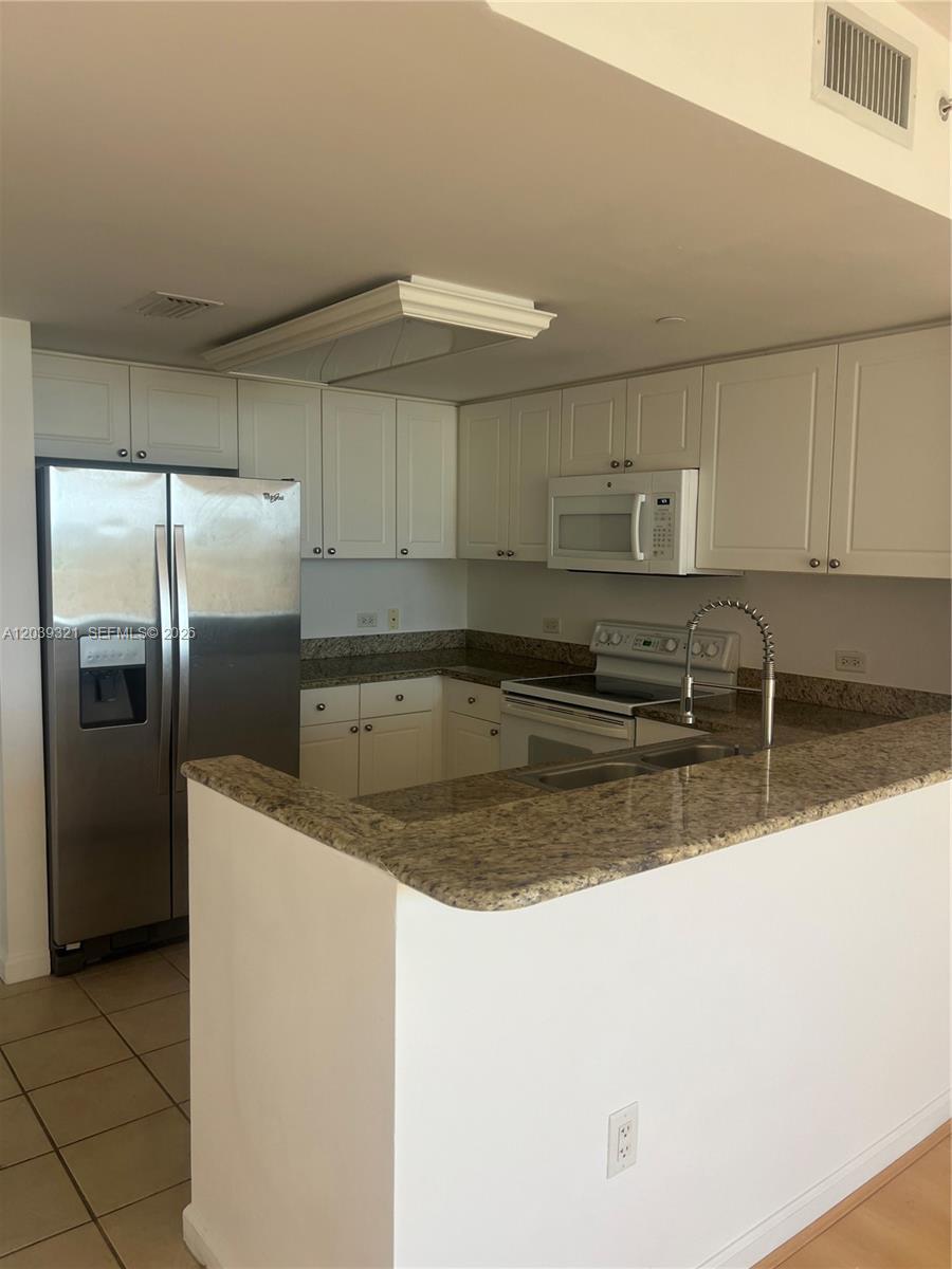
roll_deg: -1.2
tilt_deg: -2.9
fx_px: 953
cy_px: 634
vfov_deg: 67.3
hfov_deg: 53.1
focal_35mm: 26
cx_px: 476
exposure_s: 1/121
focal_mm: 5.7
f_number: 1.5
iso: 64
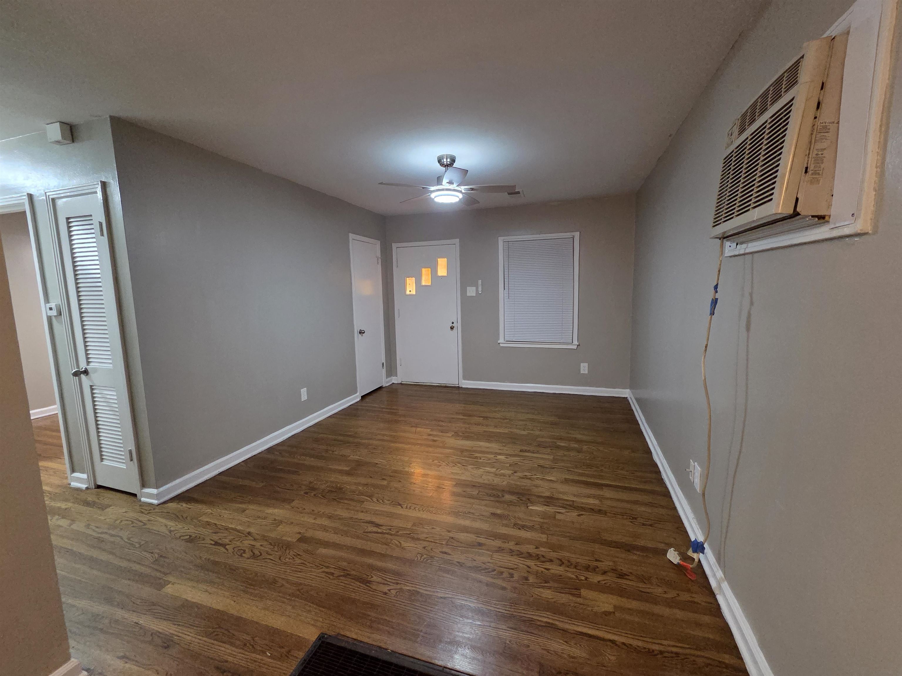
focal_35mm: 13
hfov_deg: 106.2
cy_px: 338
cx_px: 451
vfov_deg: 89.9
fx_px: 339
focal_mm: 2.2
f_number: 2.2
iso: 1250
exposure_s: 1/60
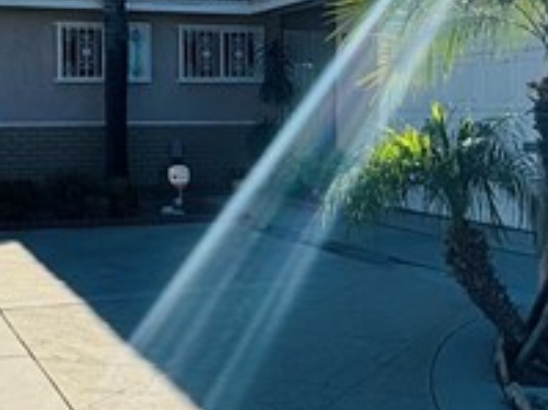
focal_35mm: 72
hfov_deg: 27.0
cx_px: 344
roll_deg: +0.2
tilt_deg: +0.7
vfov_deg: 20.2
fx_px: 1139
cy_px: 96
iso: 50
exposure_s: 1/2146
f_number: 2.2
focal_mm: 2.22
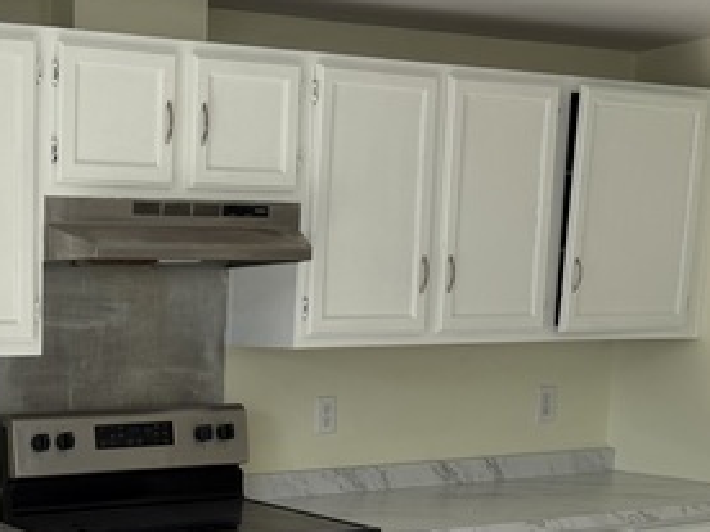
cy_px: 504
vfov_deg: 24.3
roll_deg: +1.1
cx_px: -40
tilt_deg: -9.9
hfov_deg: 30.3
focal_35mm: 58
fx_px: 1190
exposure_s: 1/689
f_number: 1.78
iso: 80
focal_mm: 6.76
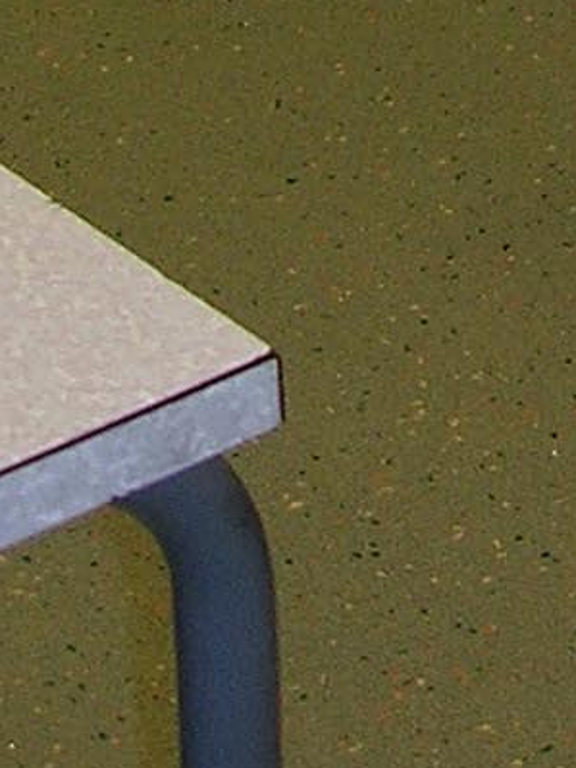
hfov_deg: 5.9
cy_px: -1623
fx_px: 5483
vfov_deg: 7.1
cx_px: 1008
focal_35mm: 247
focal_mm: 7.8
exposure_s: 1/30
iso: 64
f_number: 2.8
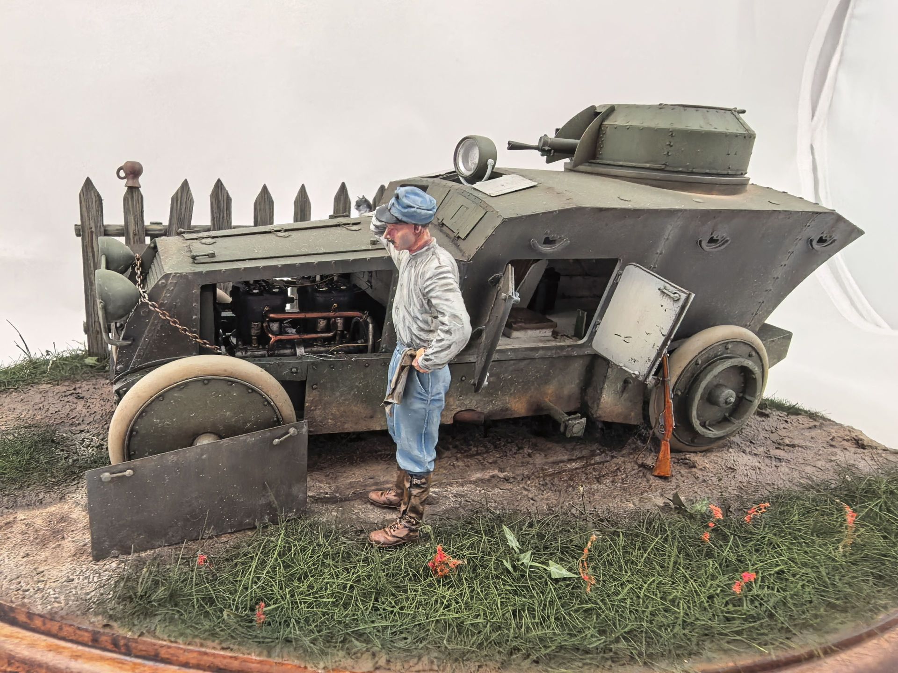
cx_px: 449
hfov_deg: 71.6
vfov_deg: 56.8
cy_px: 336
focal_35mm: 24
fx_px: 623
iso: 125
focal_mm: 1.95
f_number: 2.2
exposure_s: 1/100
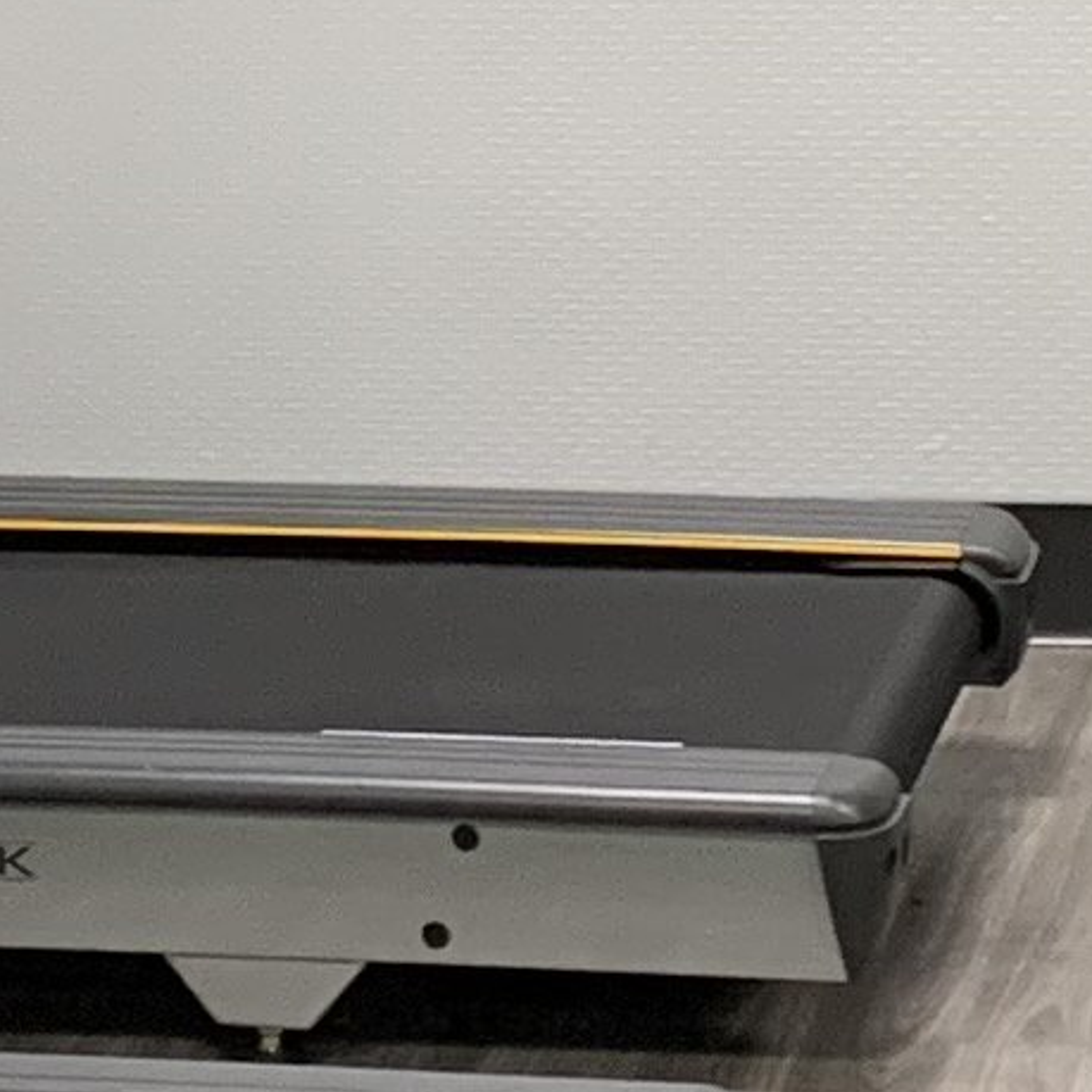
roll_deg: +2.4
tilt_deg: -8.0
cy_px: -354
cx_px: 324
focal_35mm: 202
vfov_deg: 8.5
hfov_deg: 8.7
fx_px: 7209
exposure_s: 1/60
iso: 200
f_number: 1.8
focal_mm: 4.25
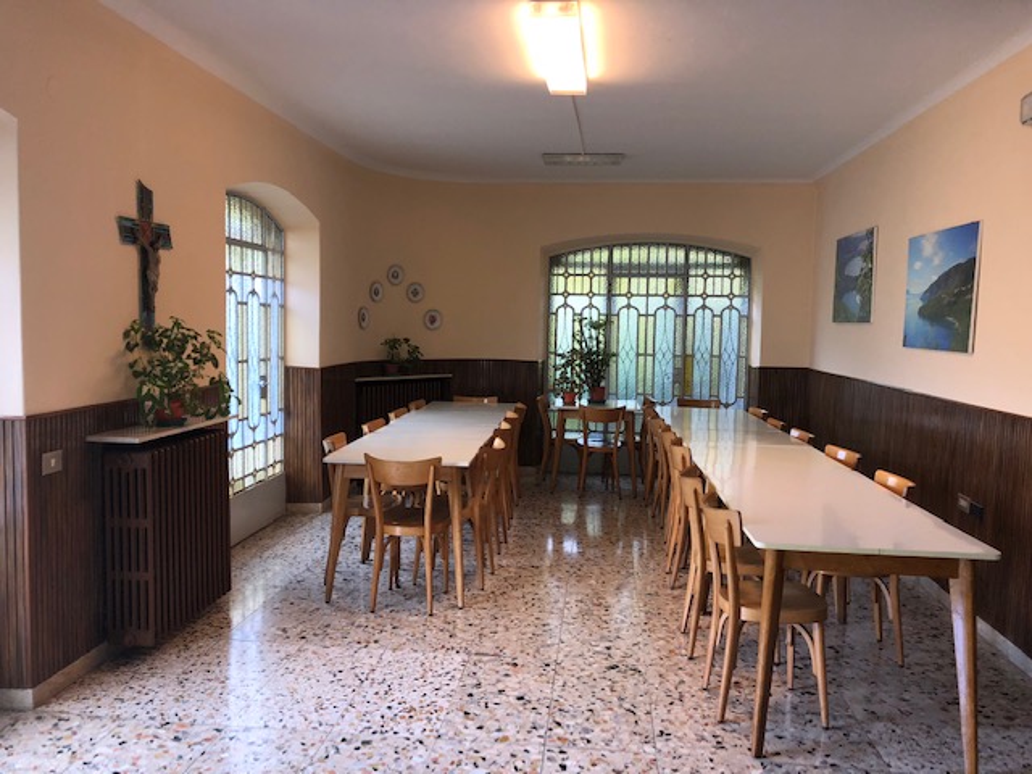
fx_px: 835
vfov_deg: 49.7
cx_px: 516
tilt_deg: -4.1
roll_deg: -1.8
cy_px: 387
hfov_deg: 63.4
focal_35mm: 28
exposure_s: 1/100
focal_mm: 3.99
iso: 64
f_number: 1.8
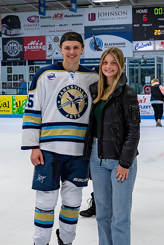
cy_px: 105
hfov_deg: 15.1
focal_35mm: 91
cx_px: 86
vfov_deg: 22.4
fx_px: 620
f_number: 4
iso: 400
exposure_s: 1/250
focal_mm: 35
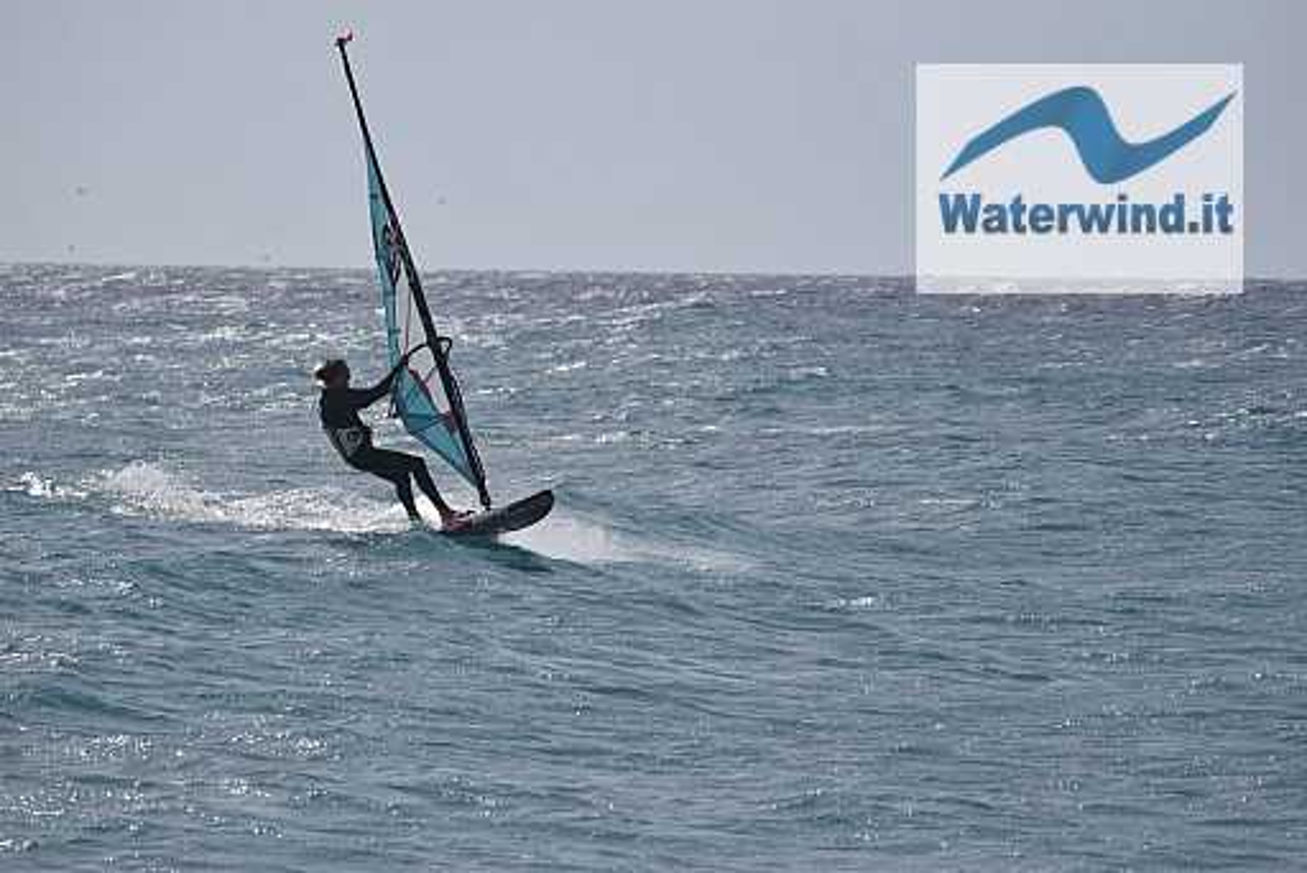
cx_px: 654
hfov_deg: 8.6
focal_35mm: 240
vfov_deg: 5.7
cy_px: 436
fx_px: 8718
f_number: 4.8
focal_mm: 160
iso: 200
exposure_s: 1/3200
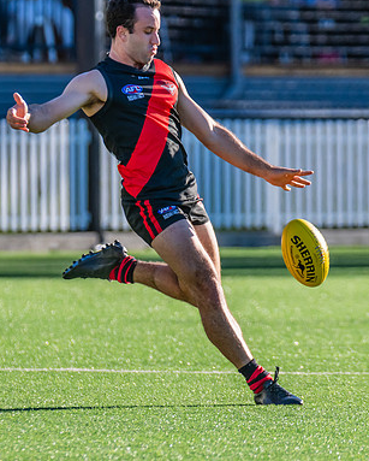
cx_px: 229
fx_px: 9381
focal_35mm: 688
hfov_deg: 2.3
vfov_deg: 2.8
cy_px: 191
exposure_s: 1/1600
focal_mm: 380
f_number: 6.3
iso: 800
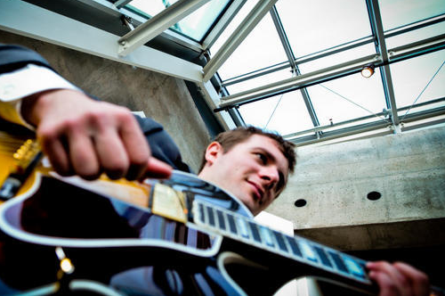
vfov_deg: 42.6
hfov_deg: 60.5
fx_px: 378
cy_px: 129
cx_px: 180
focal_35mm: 31
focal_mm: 17
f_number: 3.5
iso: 640
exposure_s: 1/100
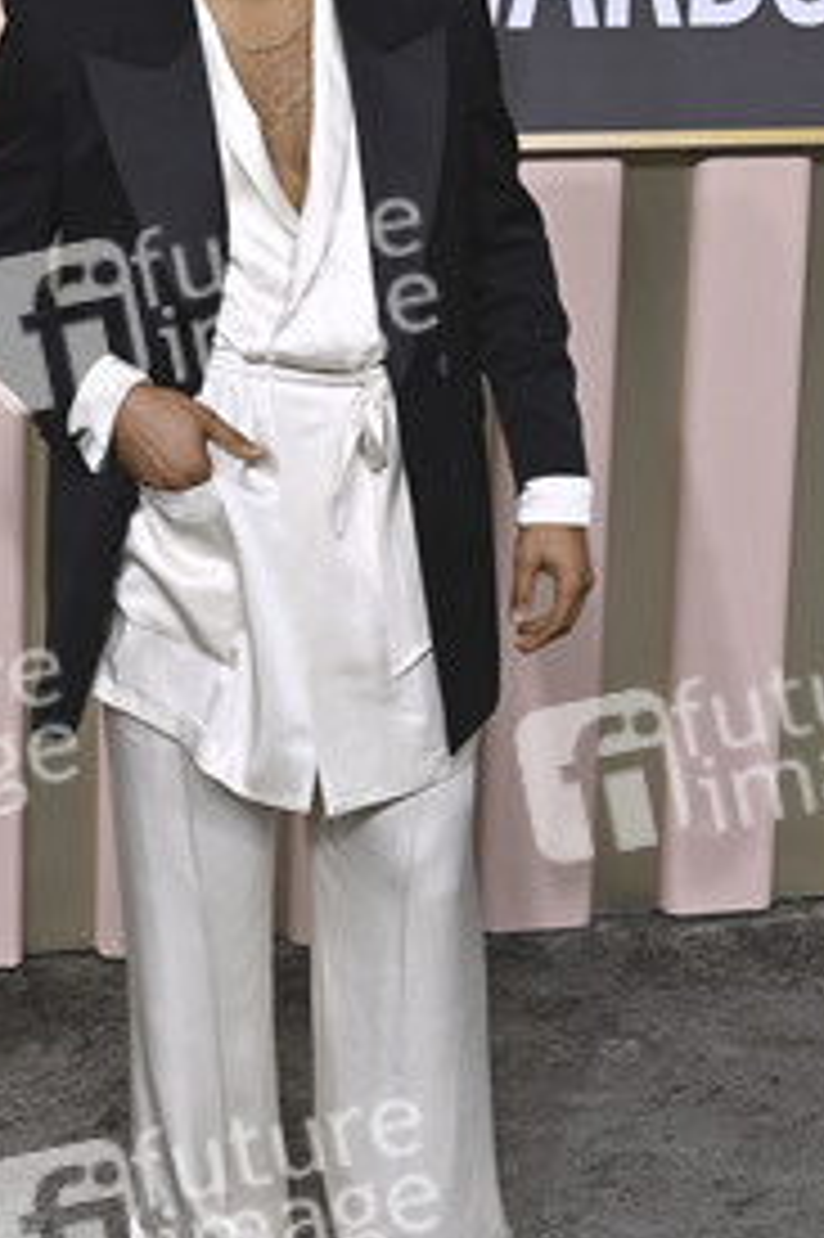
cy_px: 531
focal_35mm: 102
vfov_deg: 20.0
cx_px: 338
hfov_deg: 13.4
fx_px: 3506
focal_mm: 70
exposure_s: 1/200
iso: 320
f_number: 8
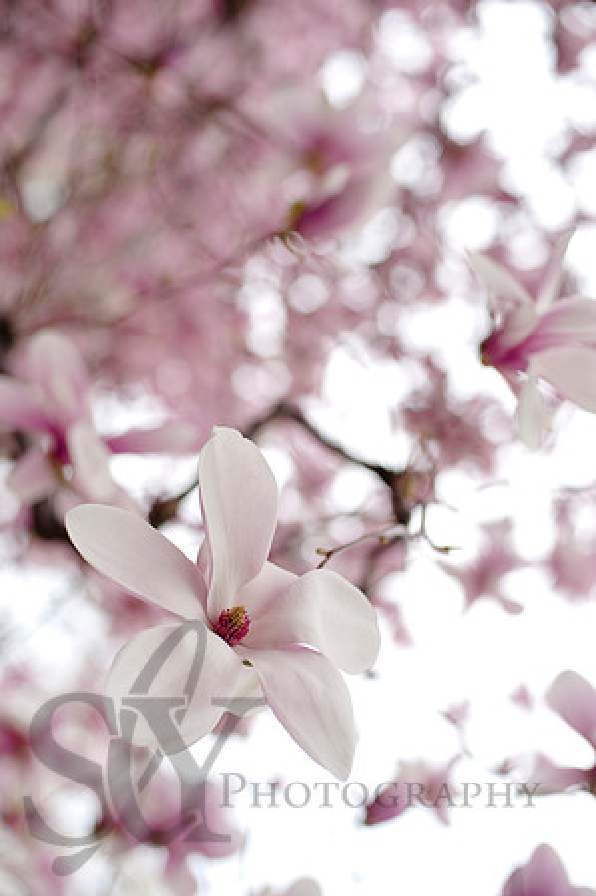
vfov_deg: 39.6
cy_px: 448
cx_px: 298
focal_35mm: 50
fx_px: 1244
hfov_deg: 26.9
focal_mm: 50
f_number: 2.5
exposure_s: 1/640
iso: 100
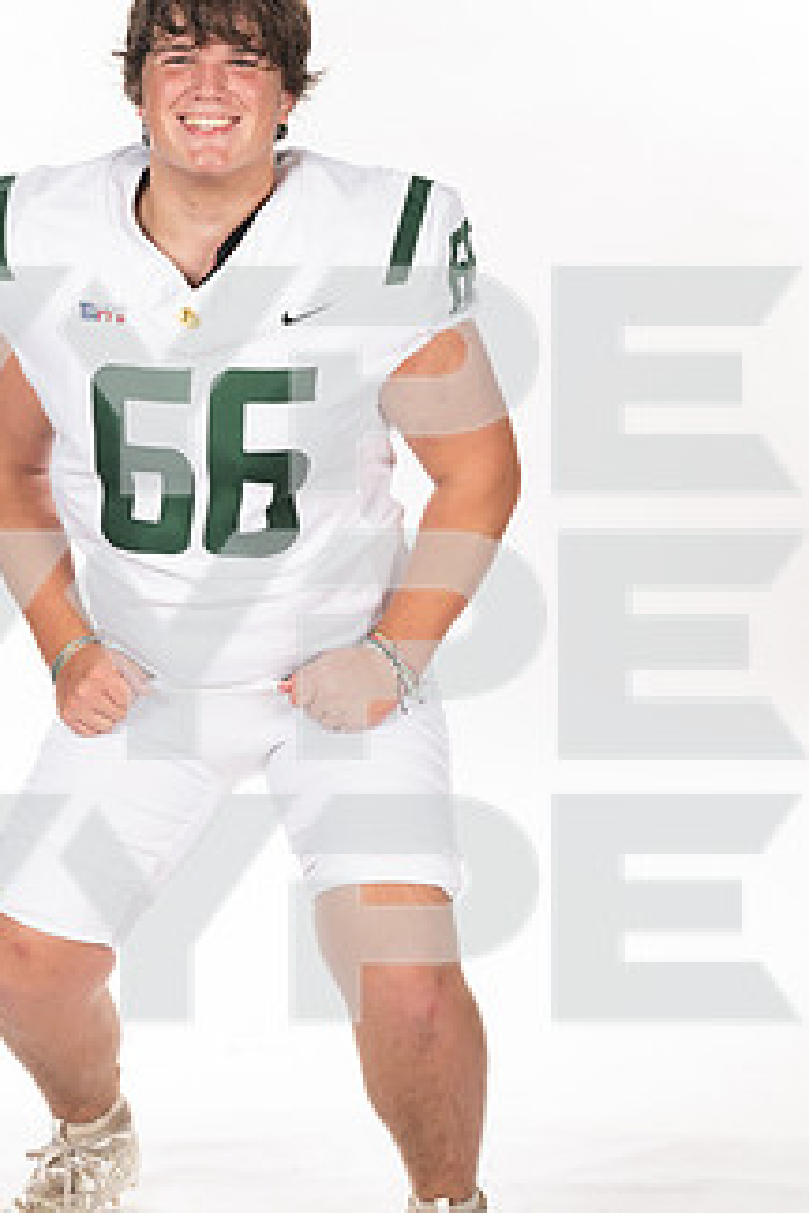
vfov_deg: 23.6
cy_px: 648
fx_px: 2899
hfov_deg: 15.8
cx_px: 255
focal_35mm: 86
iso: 640
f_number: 8
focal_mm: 62
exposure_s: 1/400
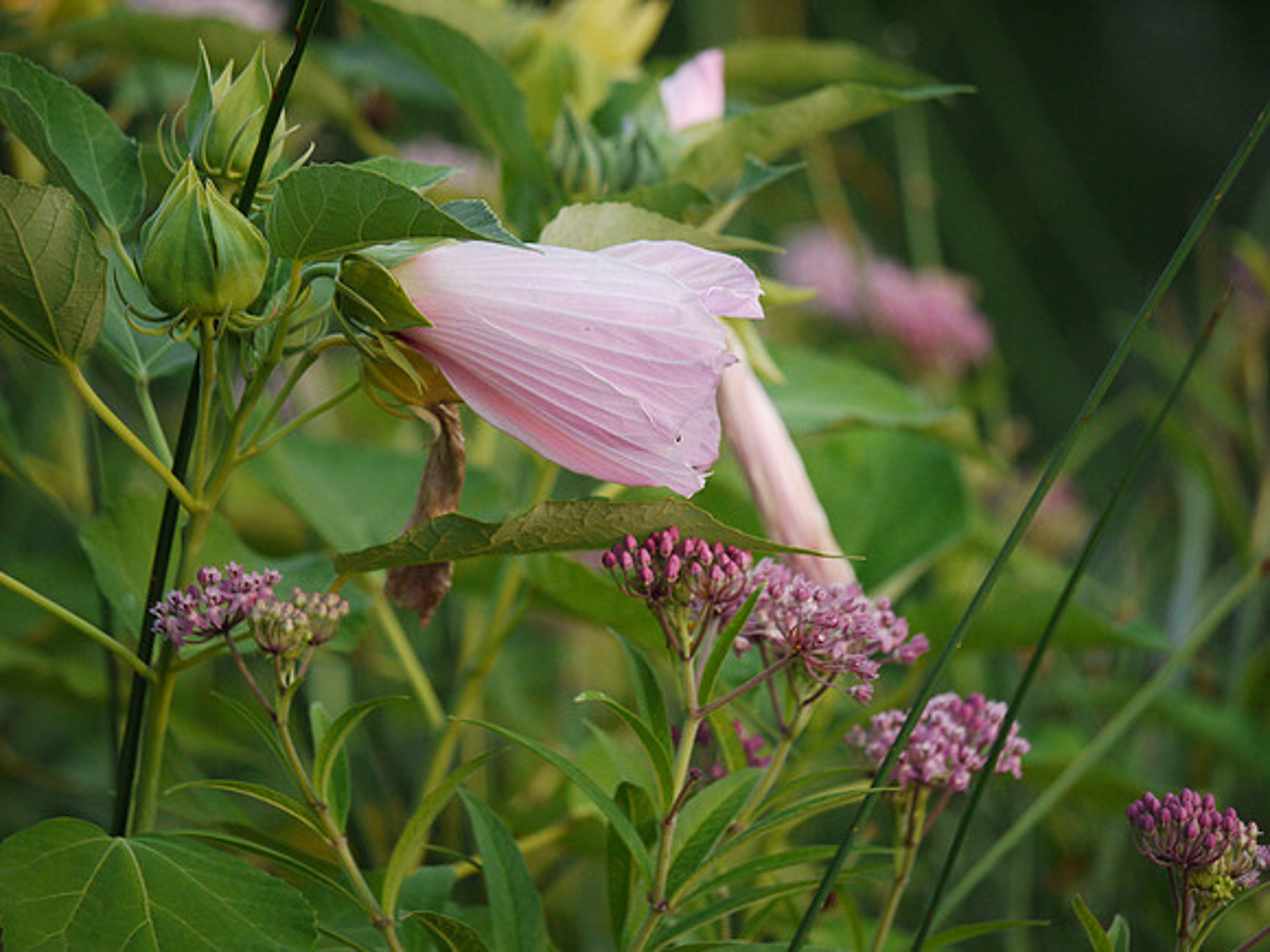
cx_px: 635
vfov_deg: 4.6
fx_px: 11887
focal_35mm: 324
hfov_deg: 6.1
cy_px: 476
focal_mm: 162
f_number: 4.6
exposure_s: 1/400
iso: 500
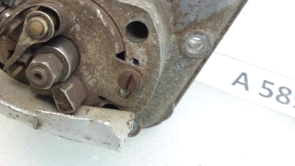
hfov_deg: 44.6
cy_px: 46
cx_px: 69
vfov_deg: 26.8
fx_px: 344
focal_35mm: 44
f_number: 3.3
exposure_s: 1/8
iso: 125
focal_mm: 4.1
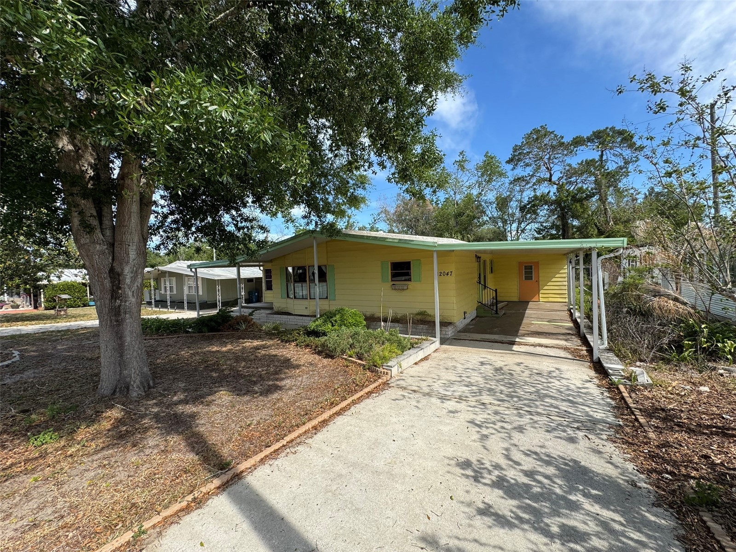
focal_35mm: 14
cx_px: 368
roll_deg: +1.8
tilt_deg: -0.5
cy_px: 276
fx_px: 298
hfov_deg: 102.1
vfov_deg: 85.7
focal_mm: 2.22
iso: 40
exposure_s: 1/993
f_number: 2.2
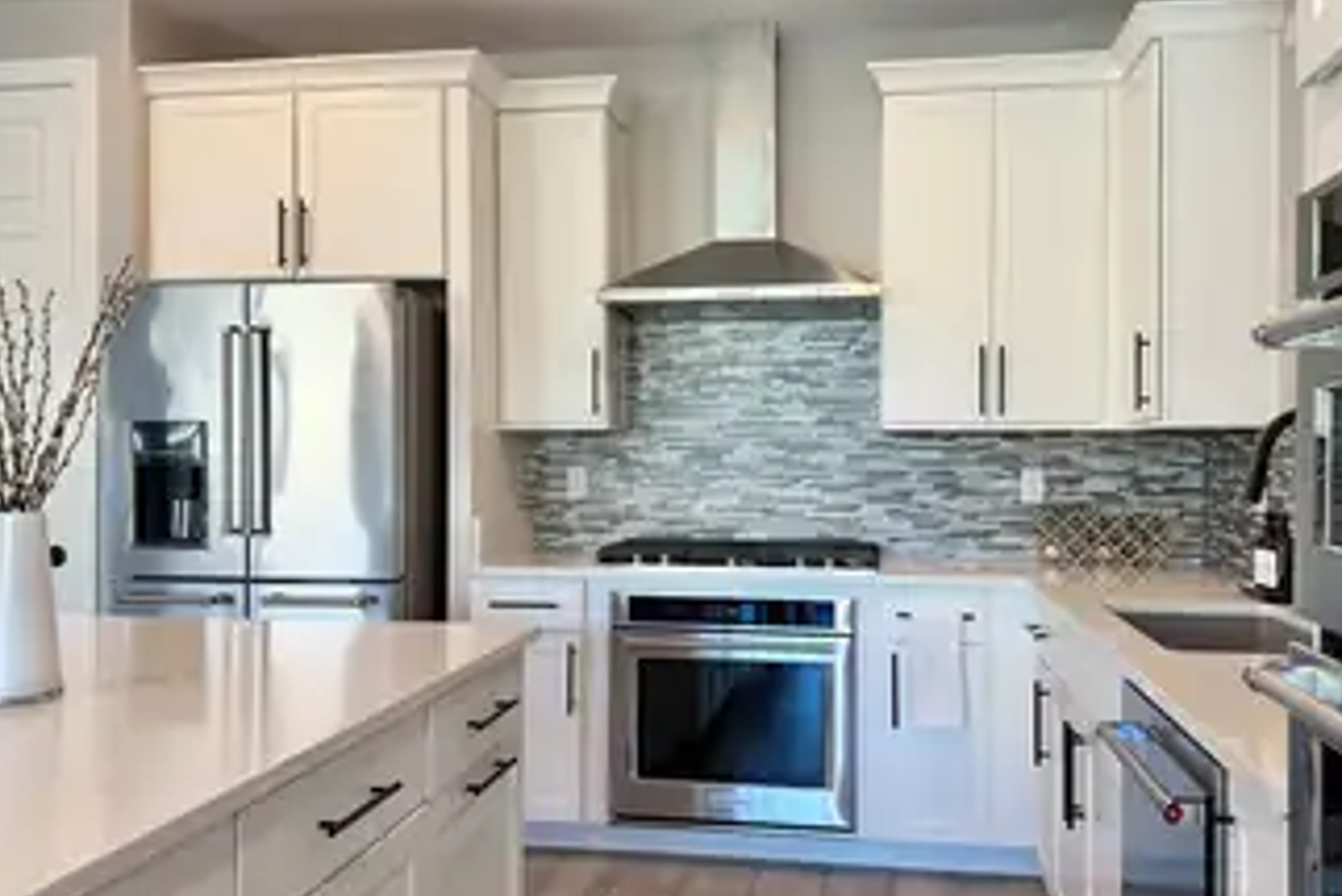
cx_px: 684
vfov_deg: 42.4
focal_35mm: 31
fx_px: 1156
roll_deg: -0.5
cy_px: 446
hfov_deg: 60.3
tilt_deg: -0.2
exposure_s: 1/120
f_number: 1.78
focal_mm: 6.76
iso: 125
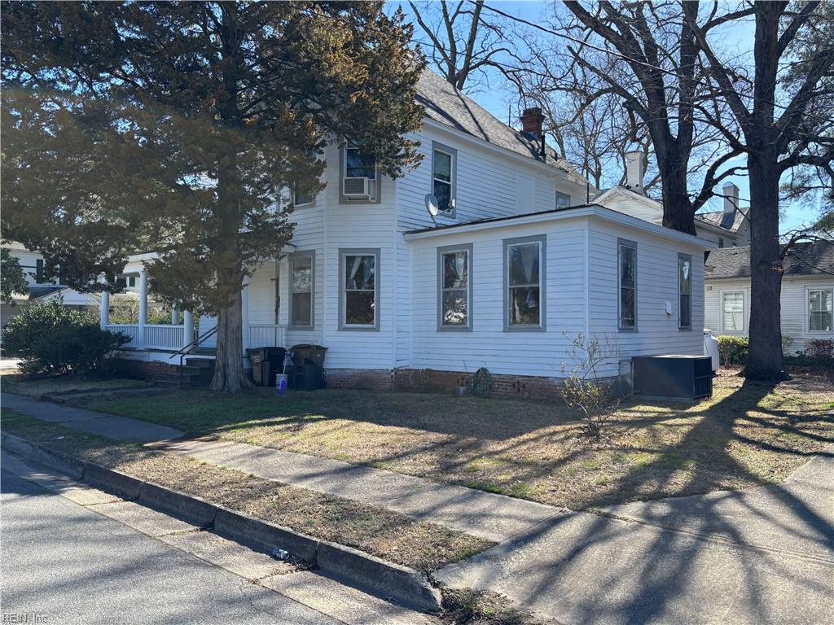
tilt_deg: -0.1
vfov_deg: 53.1
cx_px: 417
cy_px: 312
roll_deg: -0.1
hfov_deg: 67.3
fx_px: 626
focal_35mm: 26
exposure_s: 1/1152
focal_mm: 5.96
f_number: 1.6
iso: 50
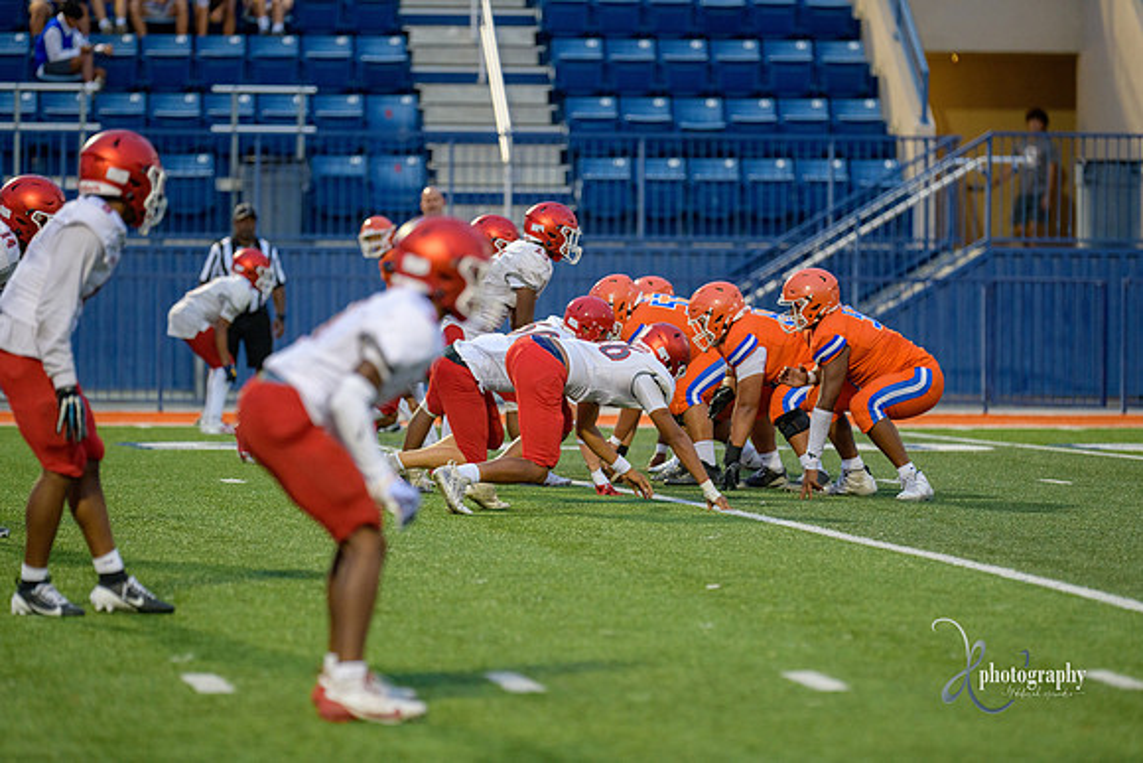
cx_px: 572
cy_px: 382
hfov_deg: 9.4
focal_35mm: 220
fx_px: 6986
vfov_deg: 6.2
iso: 900
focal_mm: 220
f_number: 2.8
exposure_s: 1/800
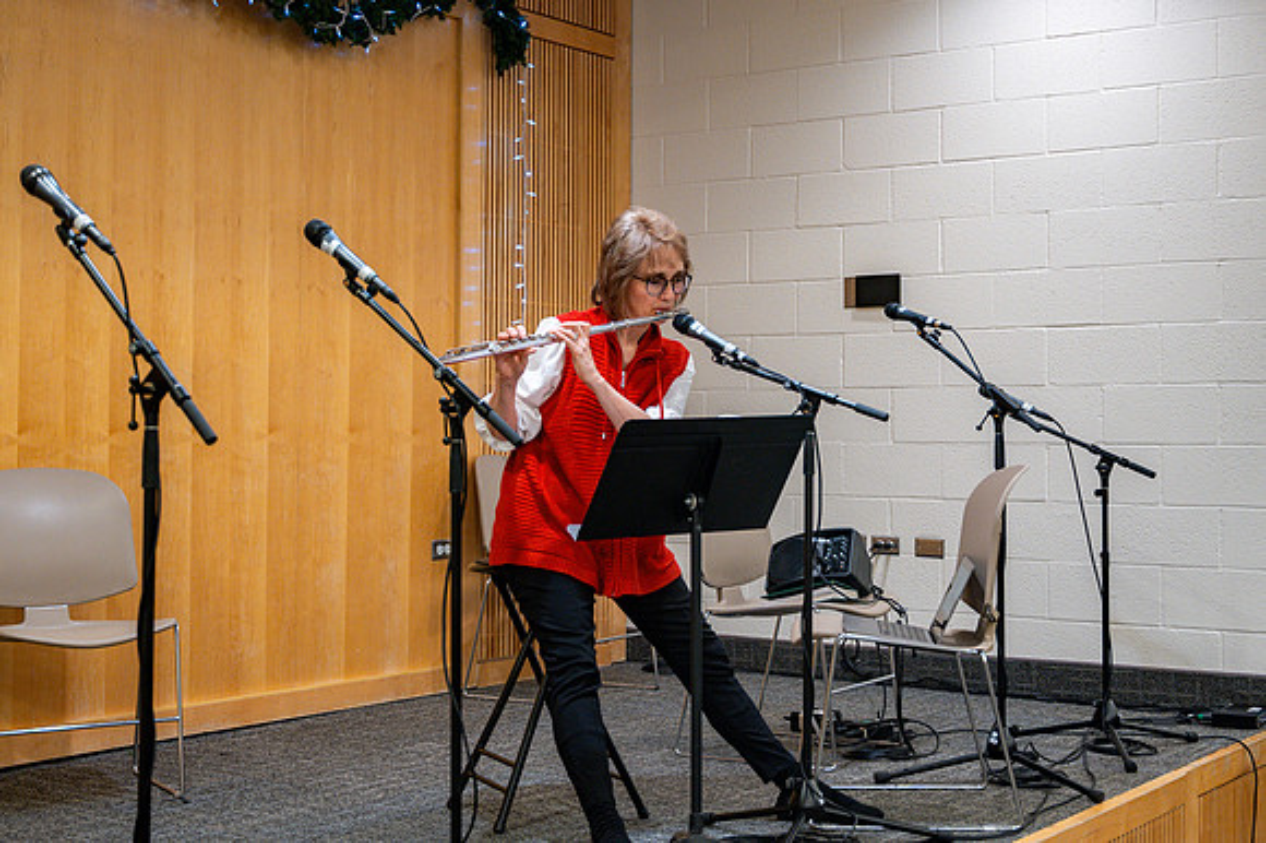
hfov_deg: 38.7
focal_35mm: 51
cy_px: 352
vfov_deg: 26.3
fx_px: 1800
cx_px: 678
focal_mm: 43
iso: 640
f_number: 4
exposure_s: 1/80
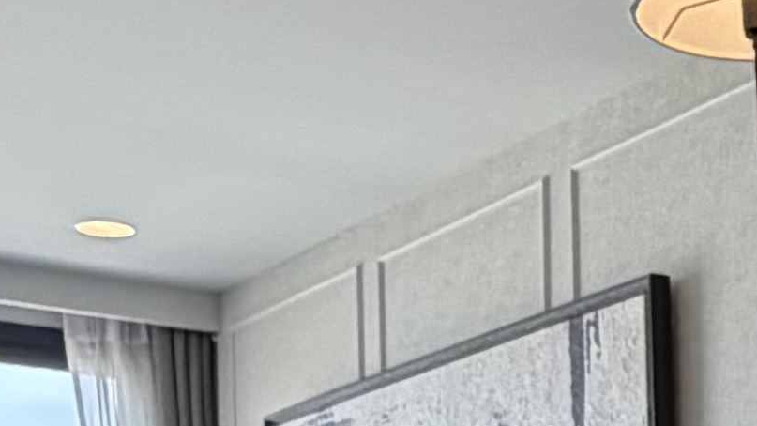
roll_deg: +0.7
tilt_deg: +1.3
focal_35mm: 108
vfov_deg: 10.4
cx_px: 1034
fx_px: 2168
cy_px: 821
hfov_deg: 18.2
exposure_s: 1/121
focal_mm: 2.22
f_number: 2.2
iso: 320
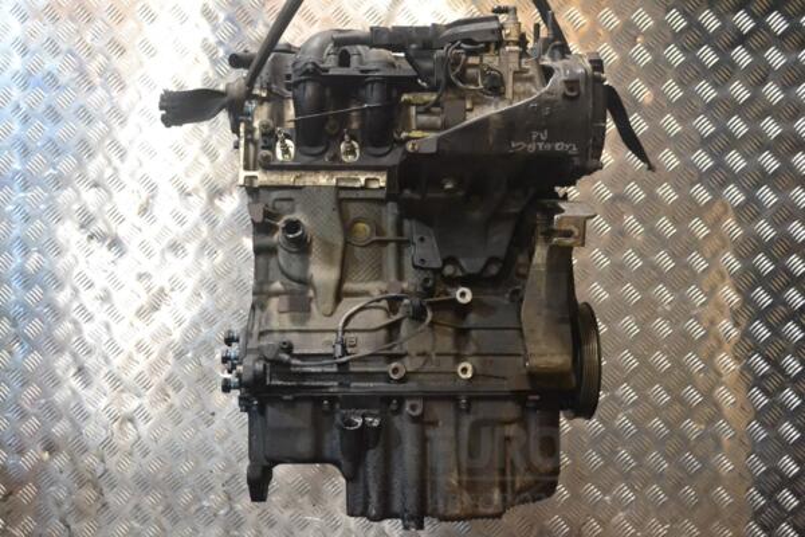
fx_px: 939
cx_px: 402
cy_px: 268
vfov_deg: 31.9
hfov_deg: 46.4
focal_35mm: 42
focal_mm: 28
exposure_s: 1/100
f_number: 5
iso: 3200
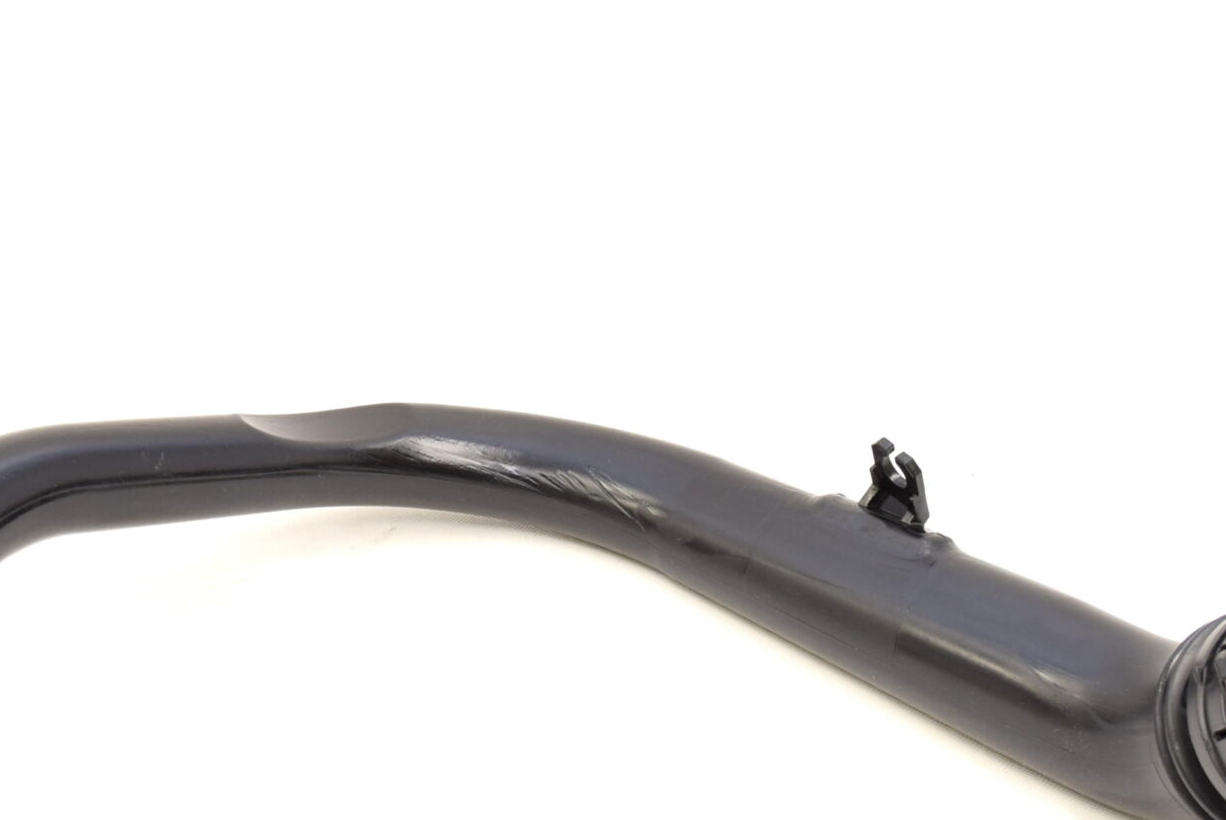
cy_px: 519
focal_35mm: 65
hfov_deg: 30.8
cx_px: 486
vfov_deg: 20.9
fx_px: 2215
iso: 400
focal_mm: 26
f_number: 5.6
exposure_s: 1/125
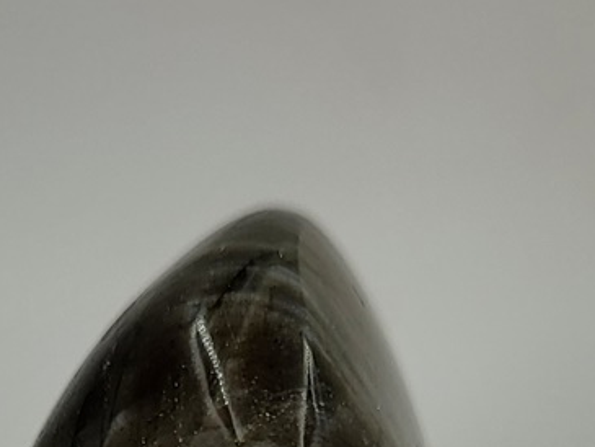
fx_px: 1960
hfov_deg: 17.2
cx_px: 215
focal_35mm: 114
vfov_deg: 11.9
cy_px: 821
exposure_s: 1/400
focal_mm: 5.4
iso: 40
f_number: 1.8
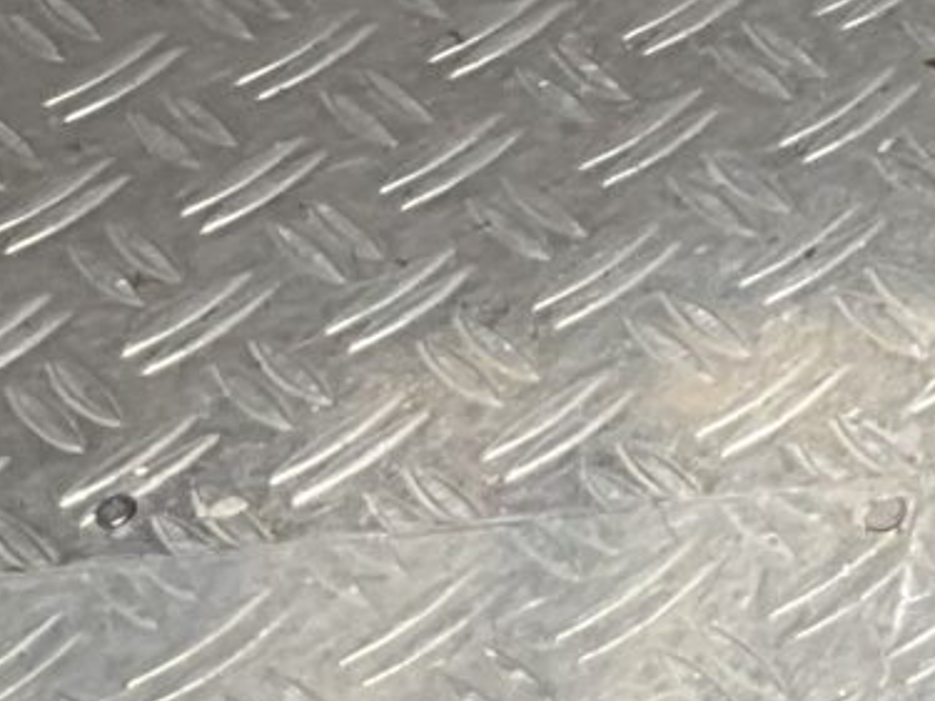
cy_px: -1120
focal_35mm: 198
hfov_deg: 9.3
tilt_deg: -27.5
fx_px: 5346
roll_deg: +11.9
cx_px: 1955
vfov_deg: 7.0
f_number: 1.8
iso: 16
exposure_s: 1/428
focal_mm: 3
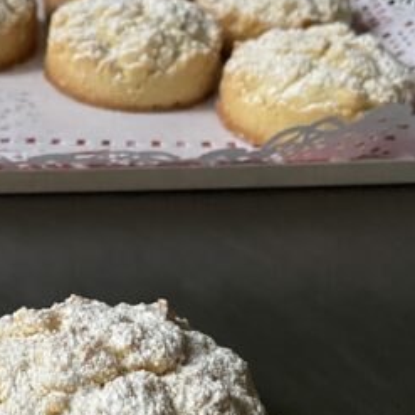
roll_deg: -3.6
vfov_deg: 27.5
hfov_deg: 27.0
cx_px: 65
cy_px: 281
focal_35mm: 62
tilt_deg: -37.5
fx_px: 841
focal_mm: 4.25
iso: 800
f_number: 1.8
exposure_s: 1/30
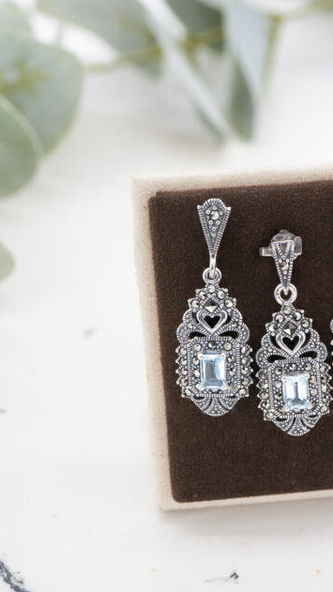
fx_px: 1334
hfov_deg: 14.1
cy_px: 299
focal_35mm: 85
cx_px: 276
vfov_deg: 25.0
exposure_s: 1/100
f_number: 5.6
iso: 320
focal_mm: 50
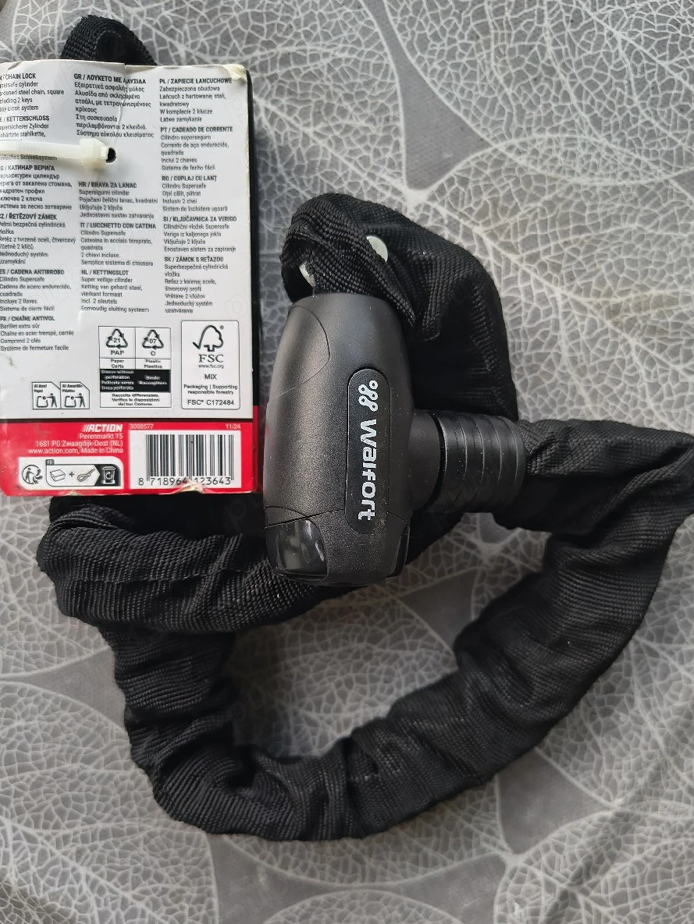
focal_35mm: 27
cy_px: 491
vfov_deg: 65.3
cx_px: 358
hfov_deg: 51.4
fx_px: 722
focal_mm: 5.56
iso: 657
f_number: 1.8
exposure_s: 1/100
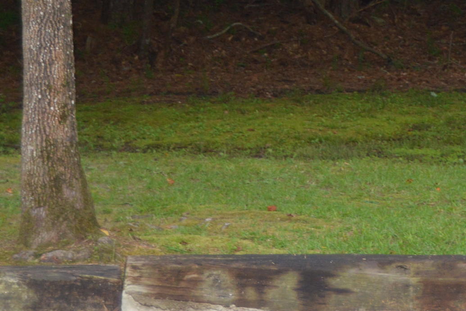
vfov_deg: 8.3
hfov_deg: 12.2
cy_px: -41
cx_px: 553
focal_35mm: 165
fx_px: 2136
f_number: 4.8
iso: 640
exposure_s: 1/60
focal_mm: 38
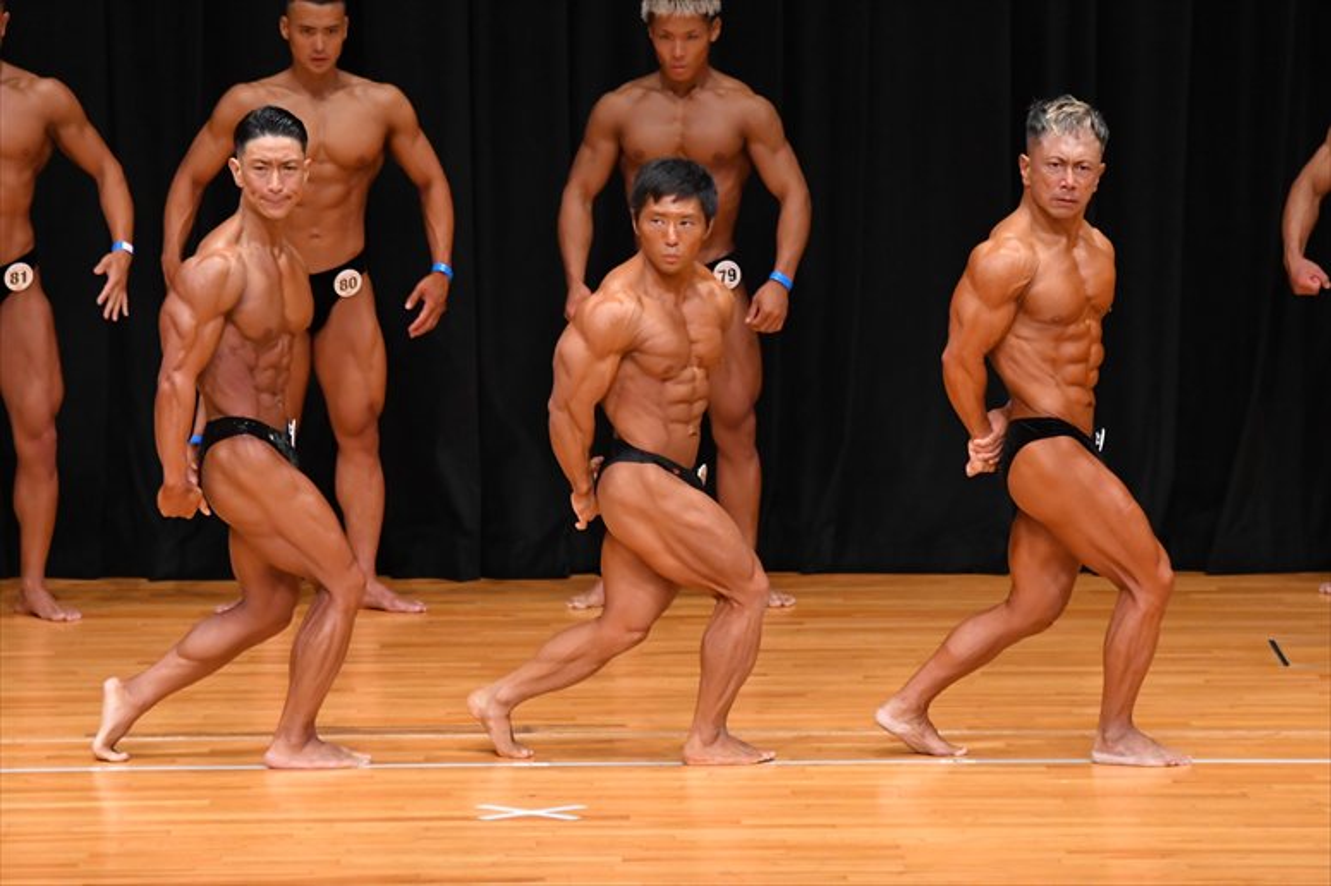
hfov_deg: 7.6
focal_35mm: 270
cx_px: 666
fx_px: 9978
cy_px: 443
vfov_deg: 5.1
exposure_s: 1/400
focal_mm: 180
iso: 4000
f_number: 5.6
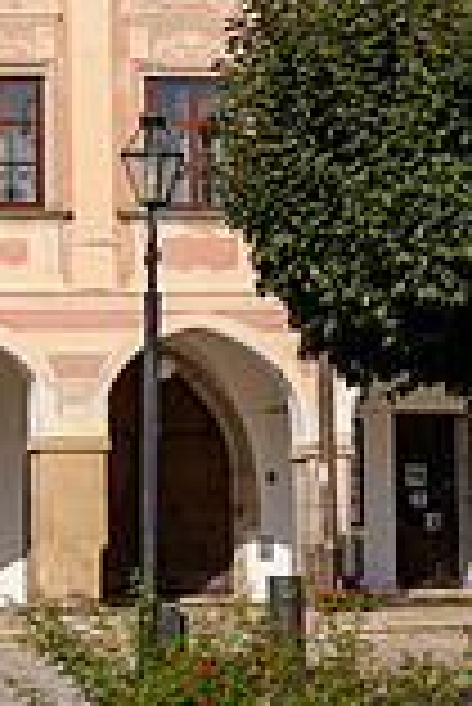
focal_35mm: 215
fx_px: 4219
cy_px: 202
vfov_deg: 9.6
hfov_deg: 6.0
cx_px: -826
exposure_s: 1/2000
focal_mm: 58
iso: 64
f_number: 5
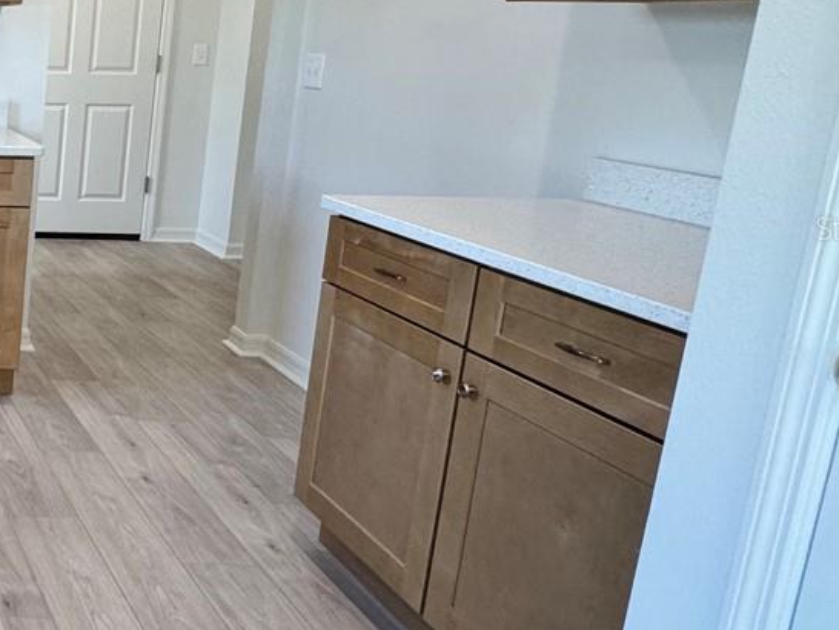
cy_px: 227
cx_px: -269
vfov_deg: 34.9
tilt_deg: -11.3
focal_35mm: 41
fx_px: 994
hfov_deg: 33.0
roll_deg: -1.2
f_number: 2.2
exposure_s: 1/120
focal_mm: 2.22
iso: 160
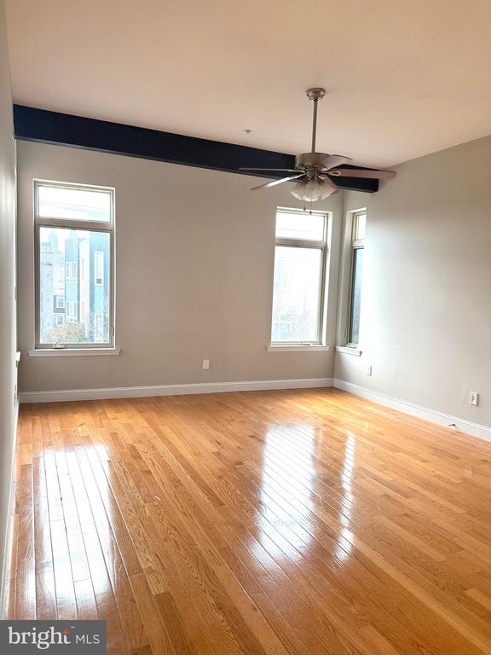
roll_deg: -2.3
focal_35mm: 24
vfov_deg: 71.6
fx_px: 454
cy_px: 328
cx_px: 246
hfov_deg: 56.8
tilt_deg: -4.7
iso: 160
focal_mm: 6.76
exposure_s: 1/192
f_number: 1.78
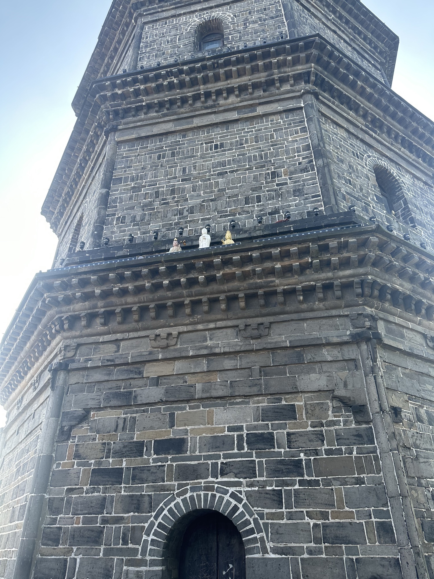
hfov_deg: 56.8
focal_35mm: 24
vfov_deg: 71.6
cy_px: 290
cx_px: 217
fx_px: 401
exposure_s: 1/654
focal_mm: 6.86
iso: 80
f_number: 1.78
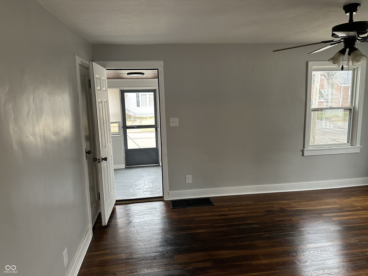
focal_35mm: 24
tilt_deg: -9.2
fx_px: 255
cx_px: 184
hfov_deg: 71.6
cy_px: 138
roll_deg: +1.9
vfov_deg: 56.8
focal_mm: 6.86
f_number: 1.78
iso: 200
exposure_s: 1/120
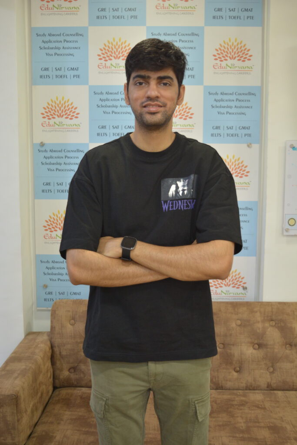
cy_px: 222
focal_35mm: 42
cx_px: 148
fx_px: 520
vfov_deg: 46.4
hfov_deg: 31.9
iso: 800
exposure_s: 1/50
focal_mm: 28
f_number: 4.2
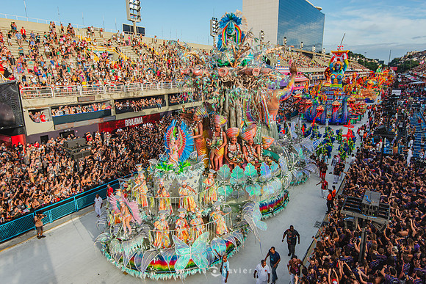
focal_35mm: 24
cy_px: 142
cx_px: 213
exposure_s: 1/1000
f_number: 4
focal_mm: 24
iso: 200
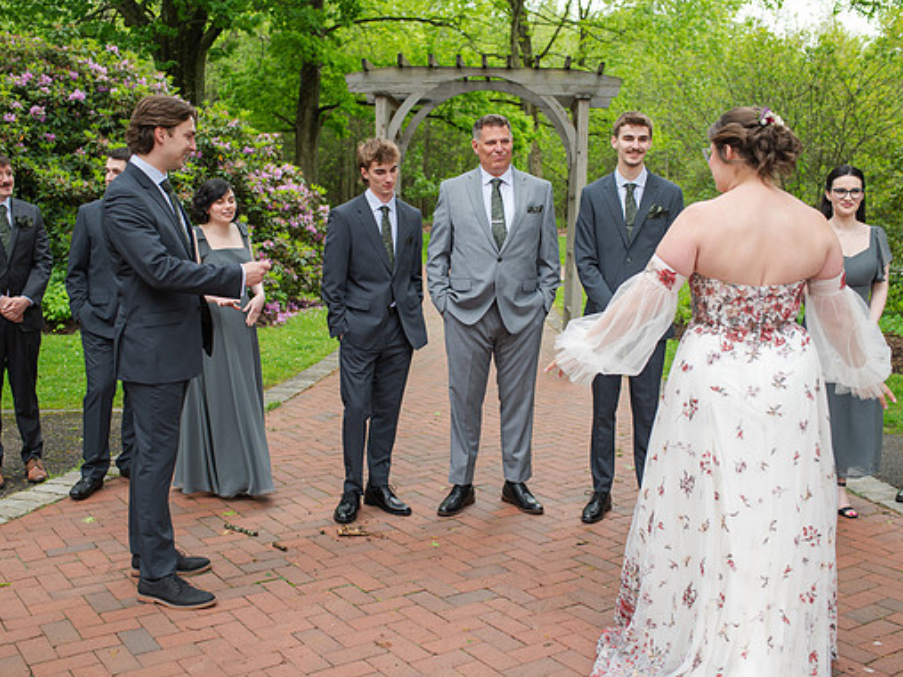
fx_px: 1017
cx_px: 445
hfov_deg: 47.9
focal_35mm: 39
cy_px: 340
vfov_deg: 36.8
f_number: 3.5
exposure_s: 1/250
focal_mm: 35
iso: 100
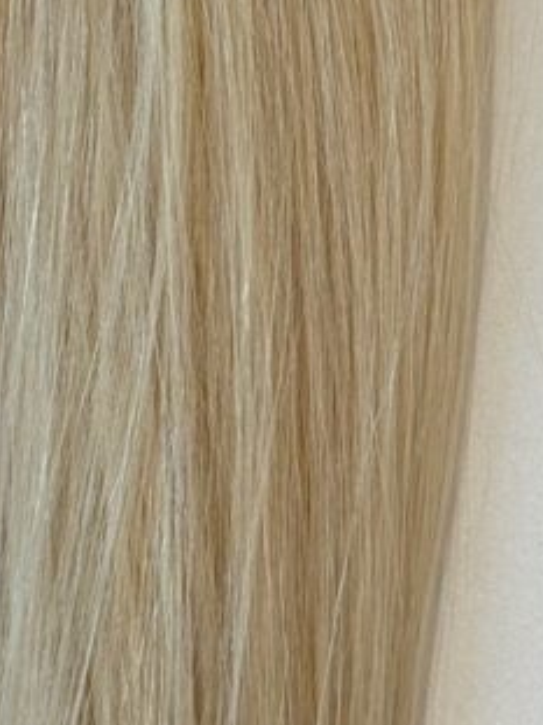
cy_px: 352
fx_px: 3307
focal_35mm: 158
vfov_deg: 12.5
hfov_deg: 9.4
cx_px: 161
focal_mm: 6.76
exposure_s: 1/60
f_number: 1.78
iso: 50
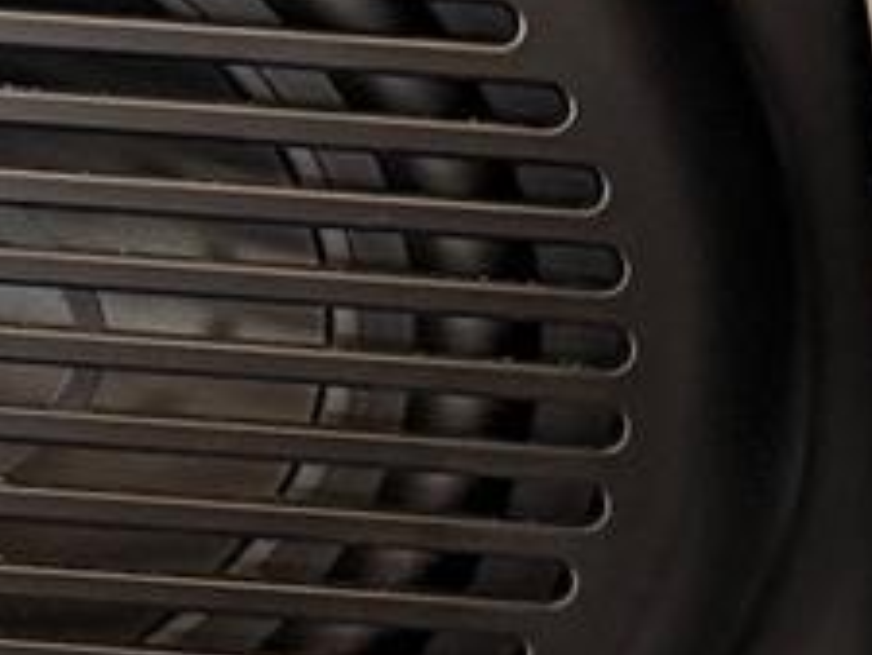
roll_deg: +0.5
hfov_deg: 7.1
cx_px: -562
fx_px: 6881
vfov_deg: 5.4
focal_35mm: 273
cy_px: 74
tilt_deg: -17.5
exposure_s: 1/60
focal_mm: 6.76
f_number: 1.78
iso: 125
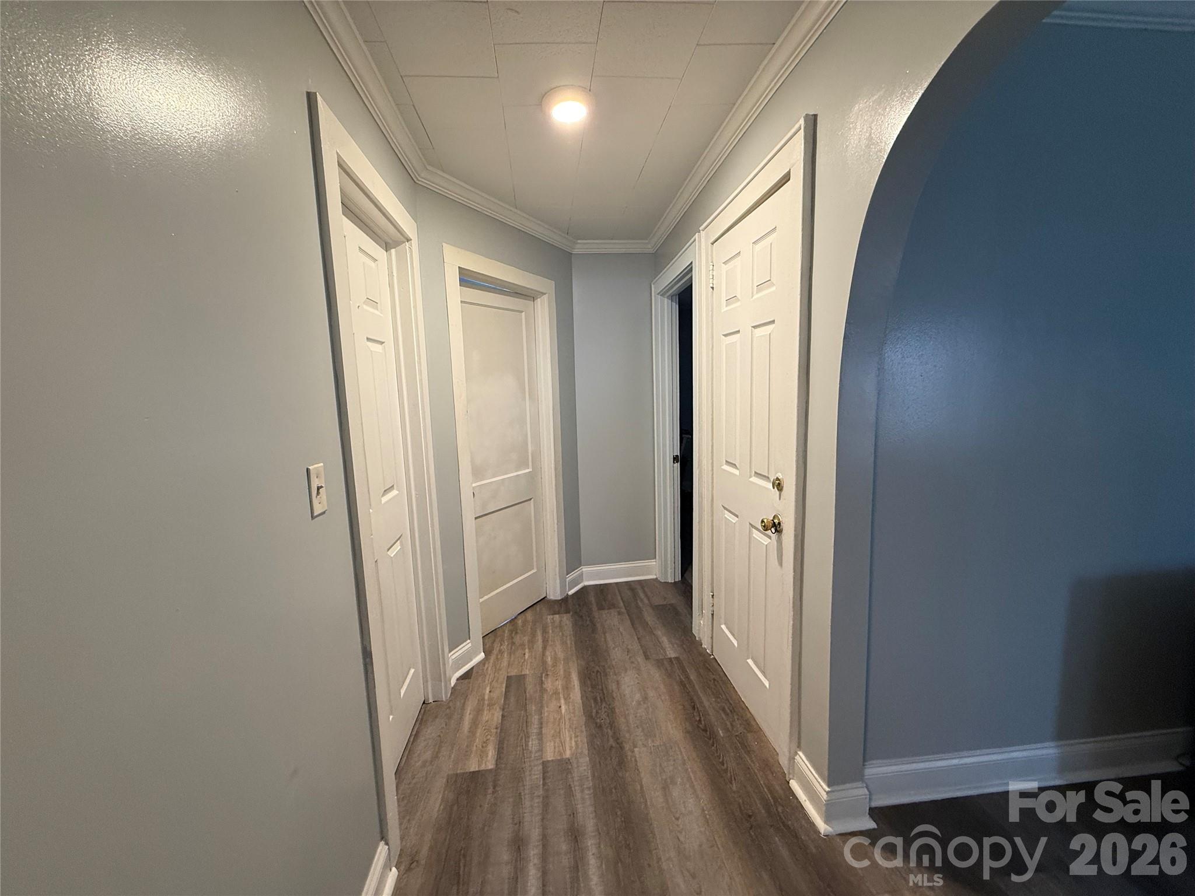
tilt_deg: -6.6
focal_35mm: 14
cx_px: 598
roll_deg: +1.7
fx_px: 483
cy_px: 448
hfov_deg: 102.1
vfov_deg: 85.7
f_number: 2.2
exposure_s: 1/60
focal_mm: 2.22
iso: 200
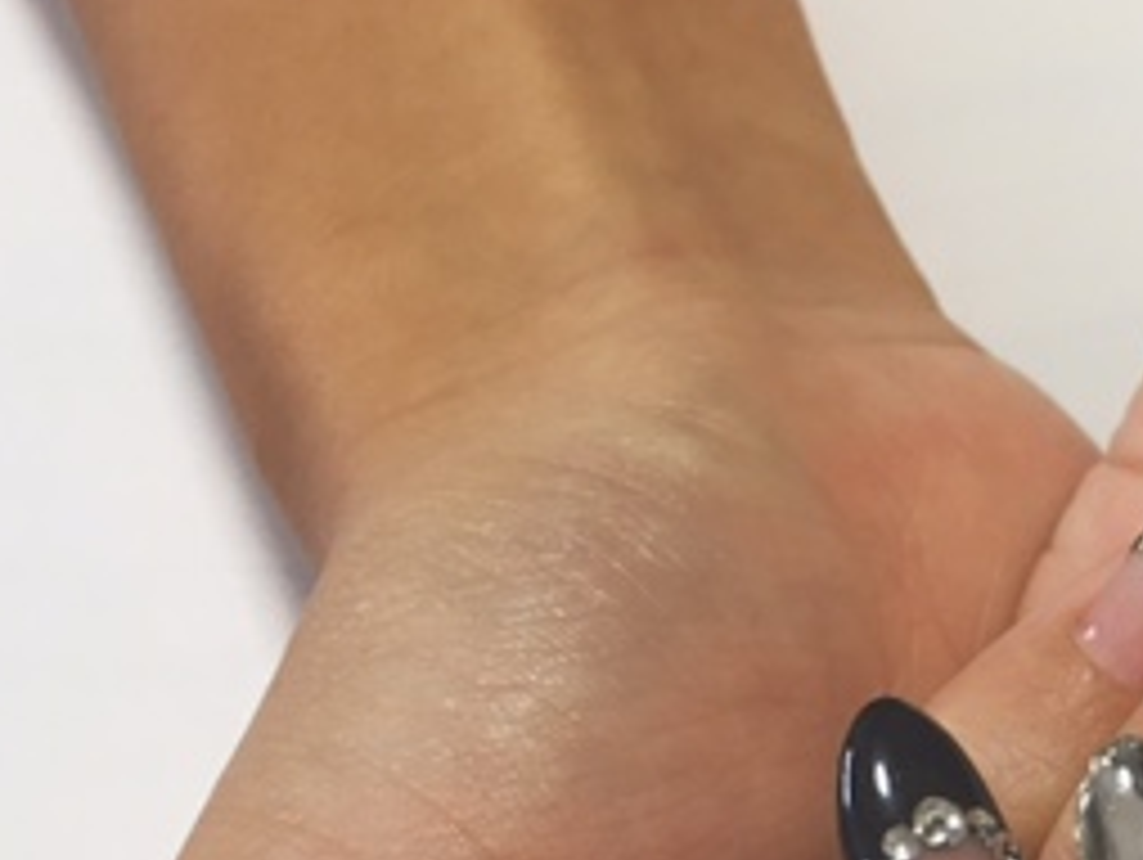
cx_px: 1238
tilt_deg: -83.2
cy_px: 968
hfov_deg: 24.9
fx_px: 2413
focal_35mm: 73
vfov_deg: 19.3
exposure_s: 1/30
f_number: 2.2
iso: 80
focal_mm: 4.15
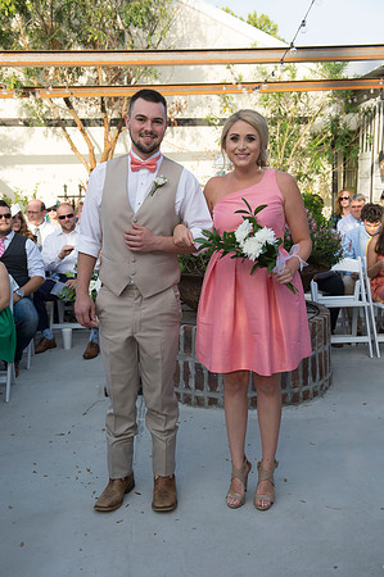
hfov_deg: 31.8
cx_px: 192
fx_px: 674
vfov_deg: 46.4
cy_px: 288
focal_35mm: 42
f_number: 5.6
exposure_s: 1/800
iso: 500
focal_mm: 42
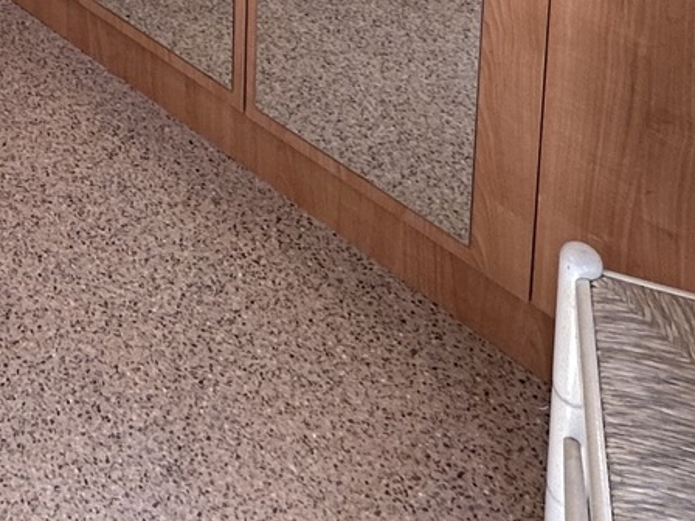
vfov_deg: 17.7
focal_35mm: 60
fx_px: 1205
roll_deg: +1.3
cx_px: -37
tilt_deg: -10.4
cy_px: -505
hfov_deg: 29.5
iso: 100
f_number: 2.2
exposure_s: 1/99
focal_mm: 2.22
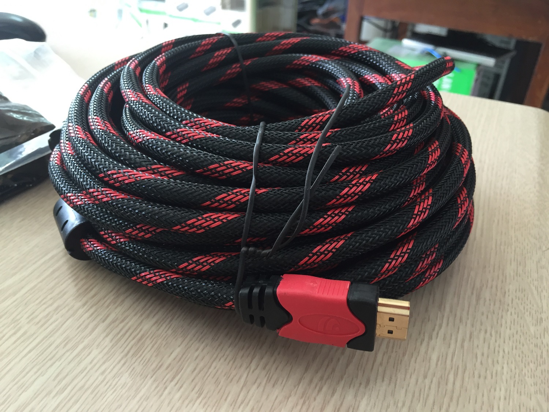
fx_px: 460
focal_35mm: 29
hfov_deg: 61.7
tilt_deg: -33.6
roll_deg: -2.3
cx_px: 274
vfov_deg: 48.2
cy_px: 206
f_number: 2.2
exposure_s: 1/30
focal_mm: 4.15
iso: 80
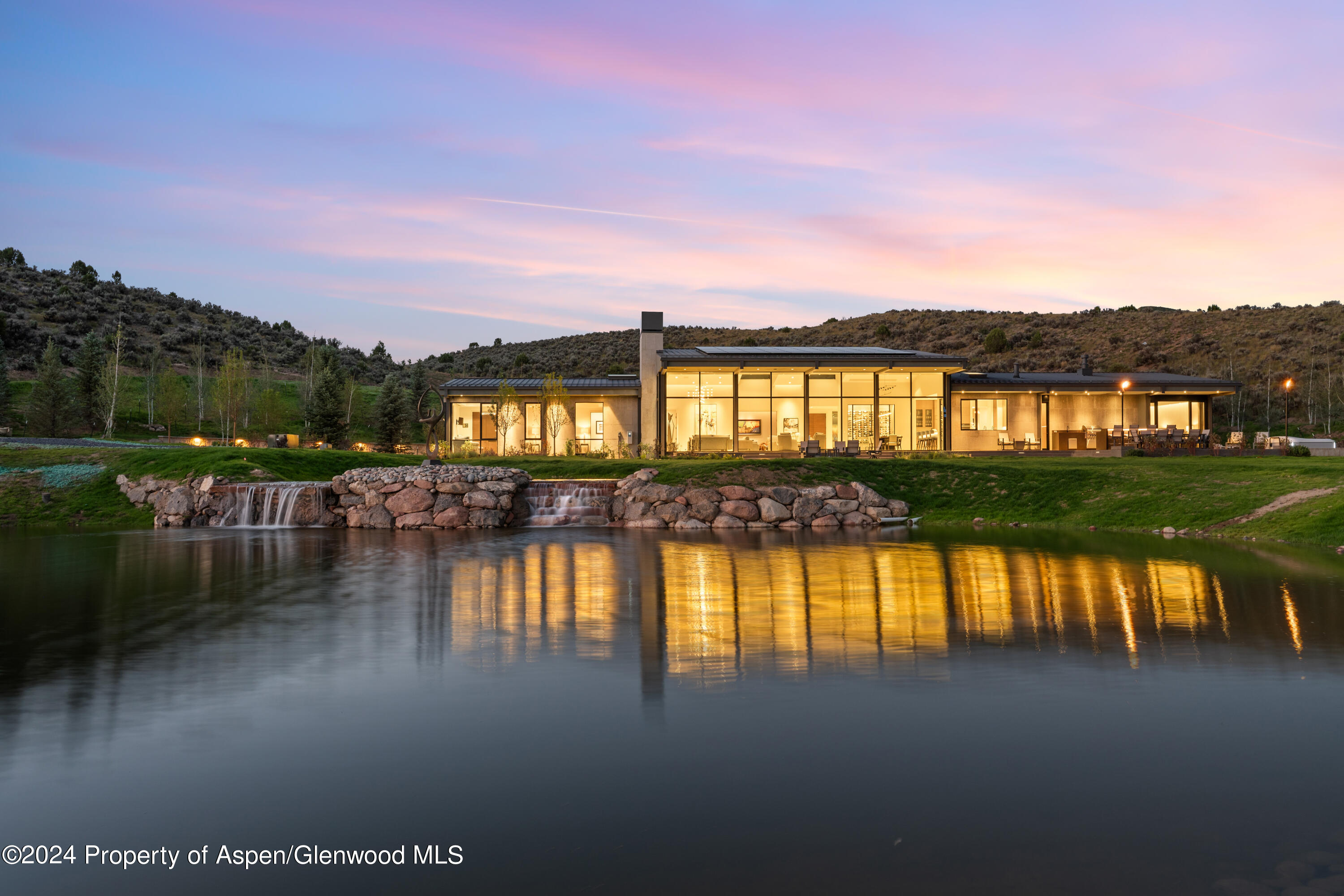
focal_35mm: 26
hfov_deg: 68.4
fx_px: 989
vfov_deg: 48.7
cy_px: 448
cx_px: 672
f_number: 7.1
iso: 160
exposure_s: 6
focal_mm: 26.5
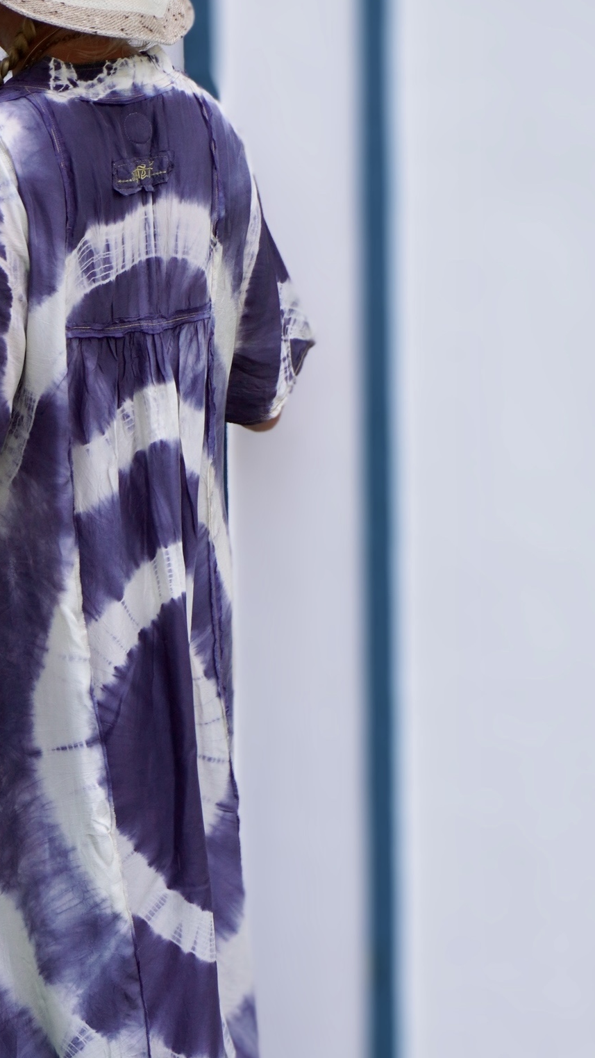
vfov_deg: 16.2
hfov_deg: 9.2
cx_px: 207
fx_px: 3701
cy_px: 658
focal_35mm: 132
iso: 200
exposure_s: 1/160
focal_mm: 50
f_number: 5.6
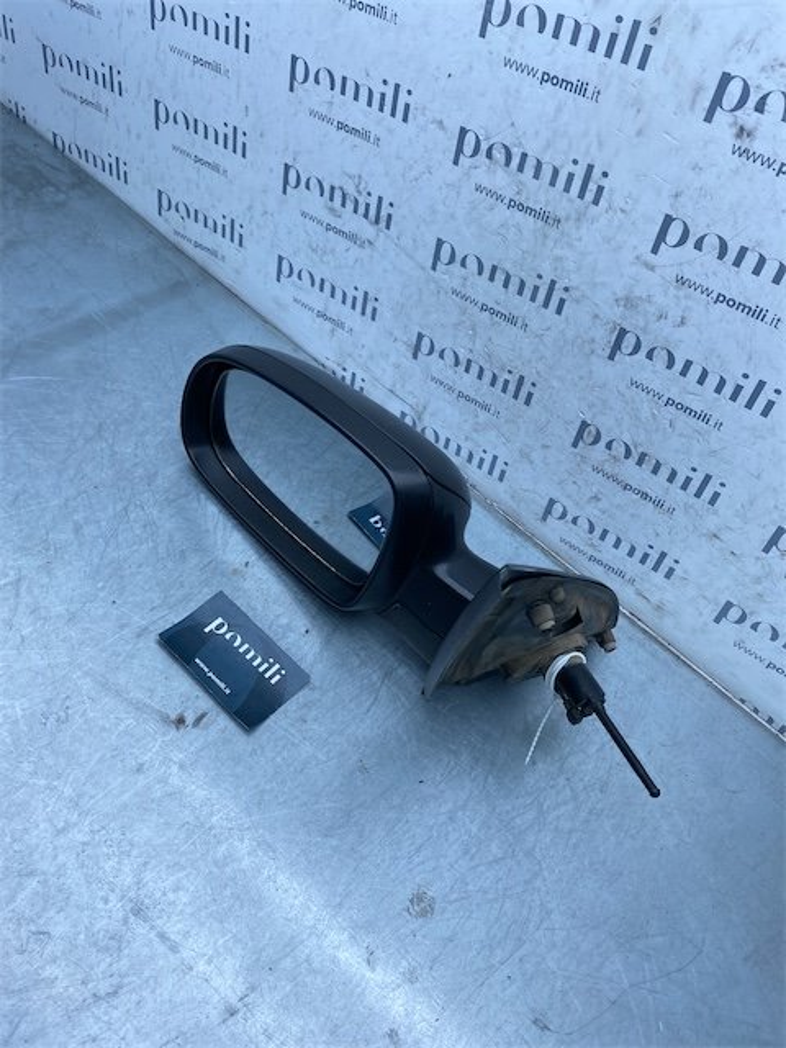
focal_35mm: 26
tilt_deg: -49.3
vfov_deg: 67.3
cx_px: 393
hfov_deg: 53.1
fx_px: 787
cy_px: 524
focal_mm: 4.25
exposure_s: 1/1043
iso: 32
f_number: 1.8
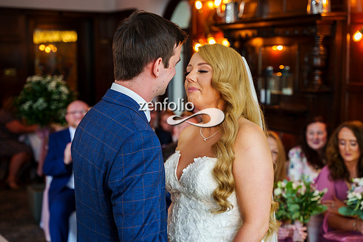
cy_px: 121
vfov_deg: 21.9
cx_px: 182
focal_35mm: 62
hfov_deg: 32.4
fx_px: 625
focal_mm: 62
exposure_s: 1/100
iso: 800
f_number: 3.5
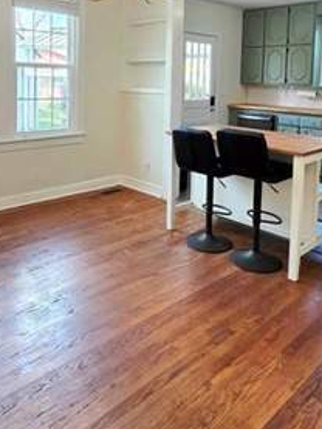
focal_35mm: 30
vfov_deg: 56.8
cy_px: 105
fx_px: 372
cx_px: 138
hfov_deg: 46.7
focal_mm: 2.2
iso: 125
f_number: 1.9
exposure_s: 1/120
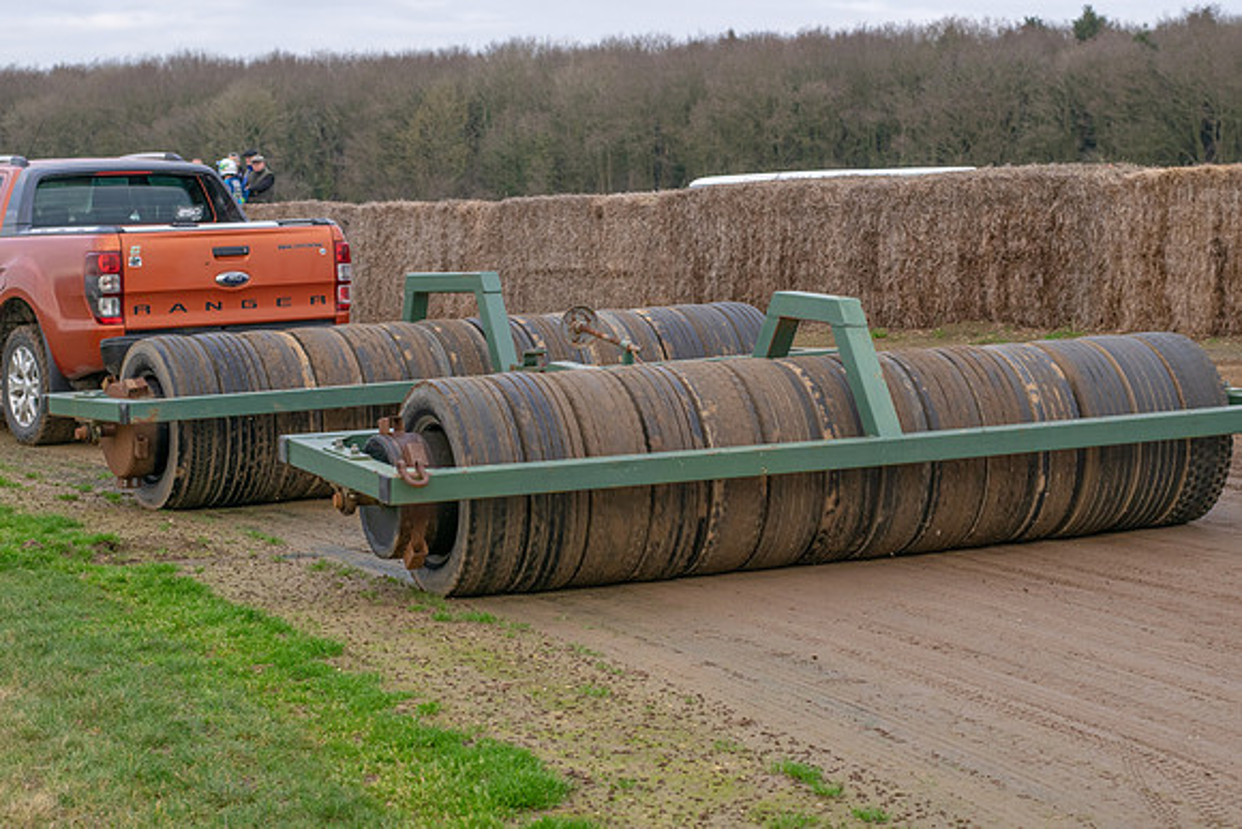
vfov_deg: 18.2
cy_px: 414
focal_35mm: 75
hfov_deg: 27.0
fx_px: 2588
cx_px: 621
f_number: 6.3
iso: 400
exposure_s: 1/320
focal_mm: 50
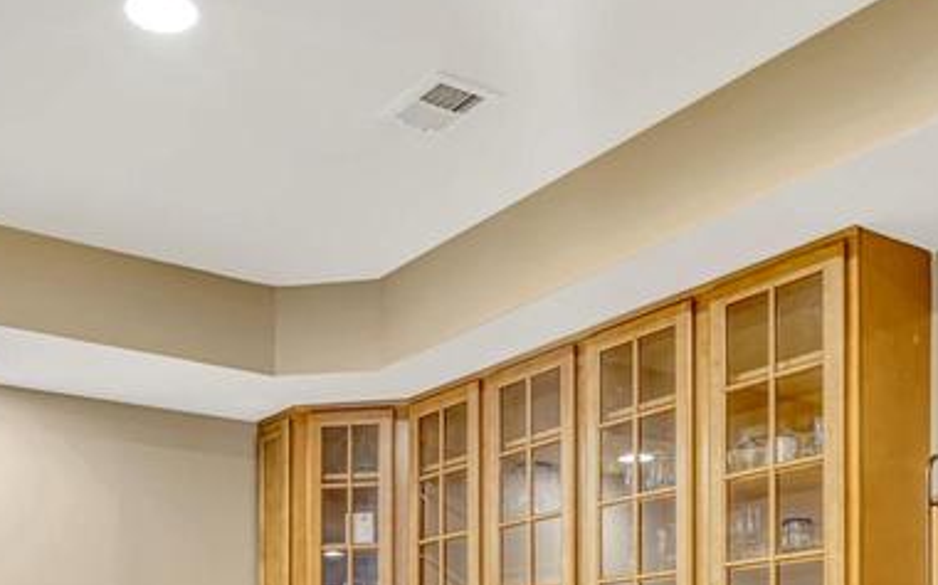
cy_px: 734
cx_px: 360
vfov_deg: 25.6
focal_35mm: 44
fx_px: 1124
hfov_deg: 45.0
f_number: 8
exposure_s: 1/30
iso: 1250
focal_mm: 16
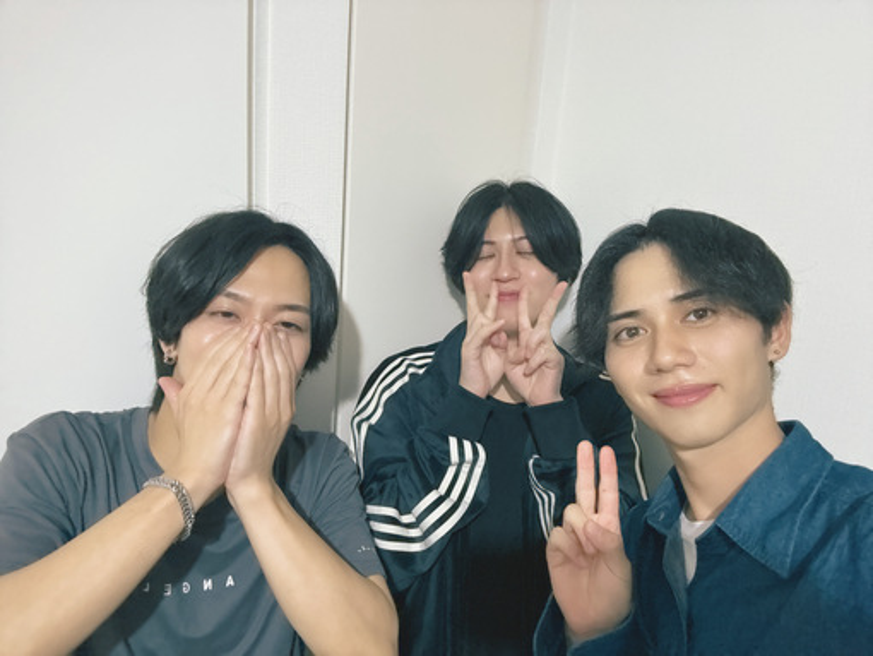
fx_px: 580
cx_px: 436
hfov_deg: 73.9
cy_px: 328
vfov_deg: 58.9
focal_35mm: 23
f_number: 1.9
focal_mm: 2.69
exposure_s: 1/25
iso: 640
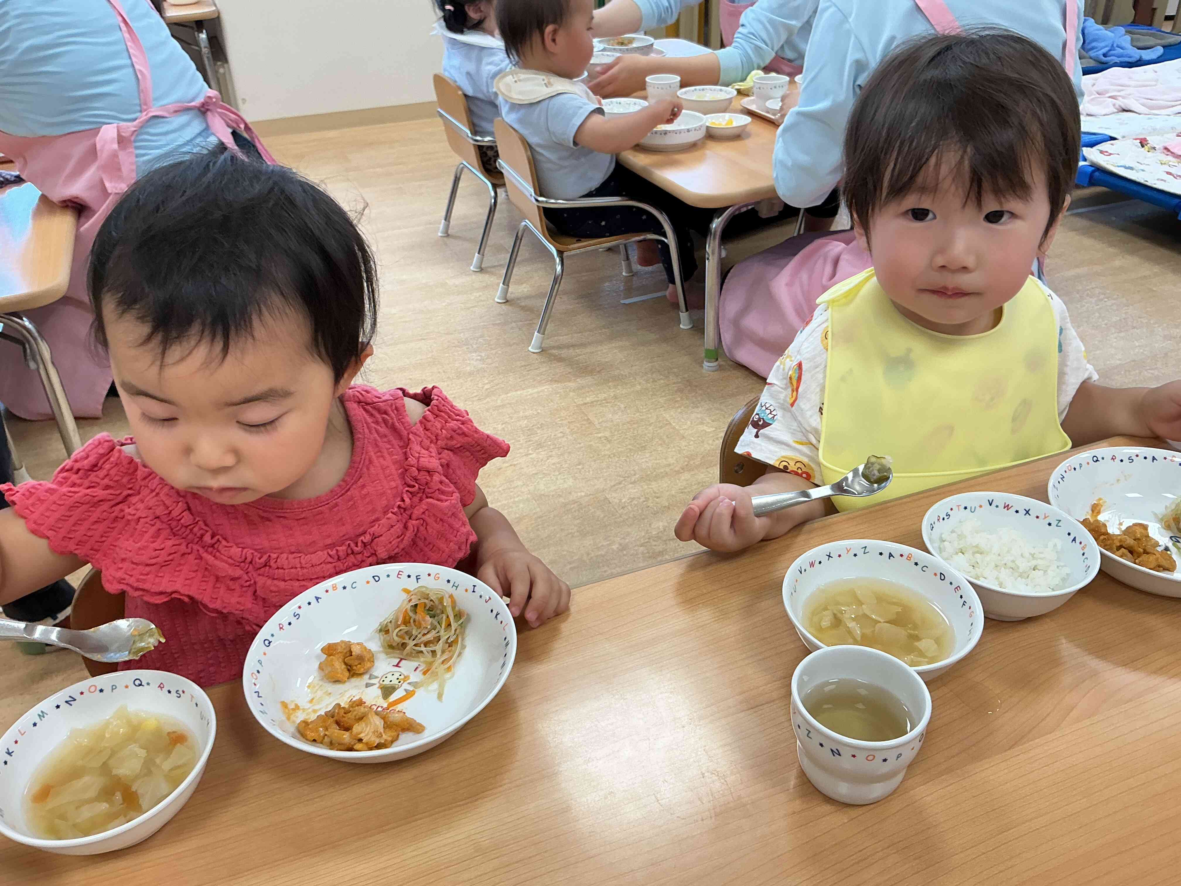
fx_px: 989
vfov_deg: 48.2
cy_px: 443
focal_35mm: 29
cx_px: 590
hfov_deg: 61.7
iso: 40
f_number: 1.8
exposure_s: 1/120
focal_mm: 3
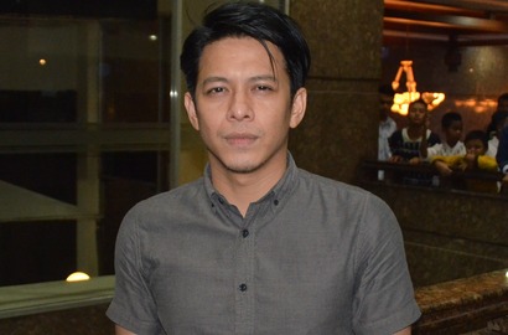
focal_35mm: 42
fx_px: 590
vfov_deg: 31.6
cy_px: 168
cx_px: 254
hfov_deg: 46.6
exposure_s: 1/125
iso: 3200
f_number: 4
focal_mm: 28
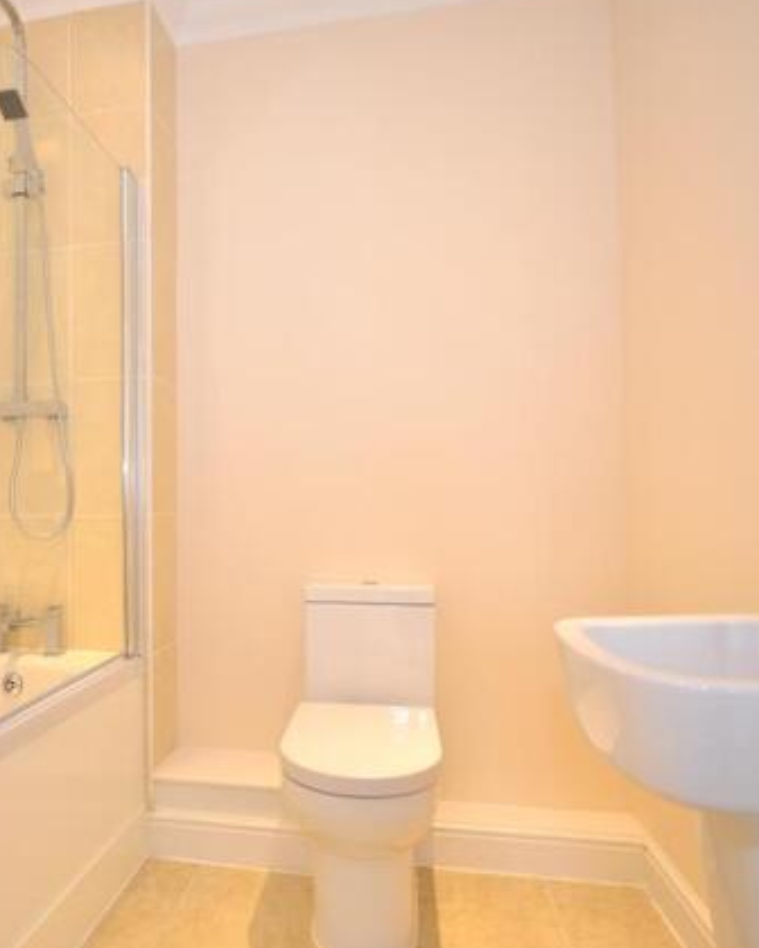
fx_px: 618
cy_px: 464
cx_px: 246
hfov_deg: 61.4
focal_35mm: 22
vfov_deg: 75.0
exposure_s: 1/60
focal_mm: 10
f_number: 5.6
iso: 400
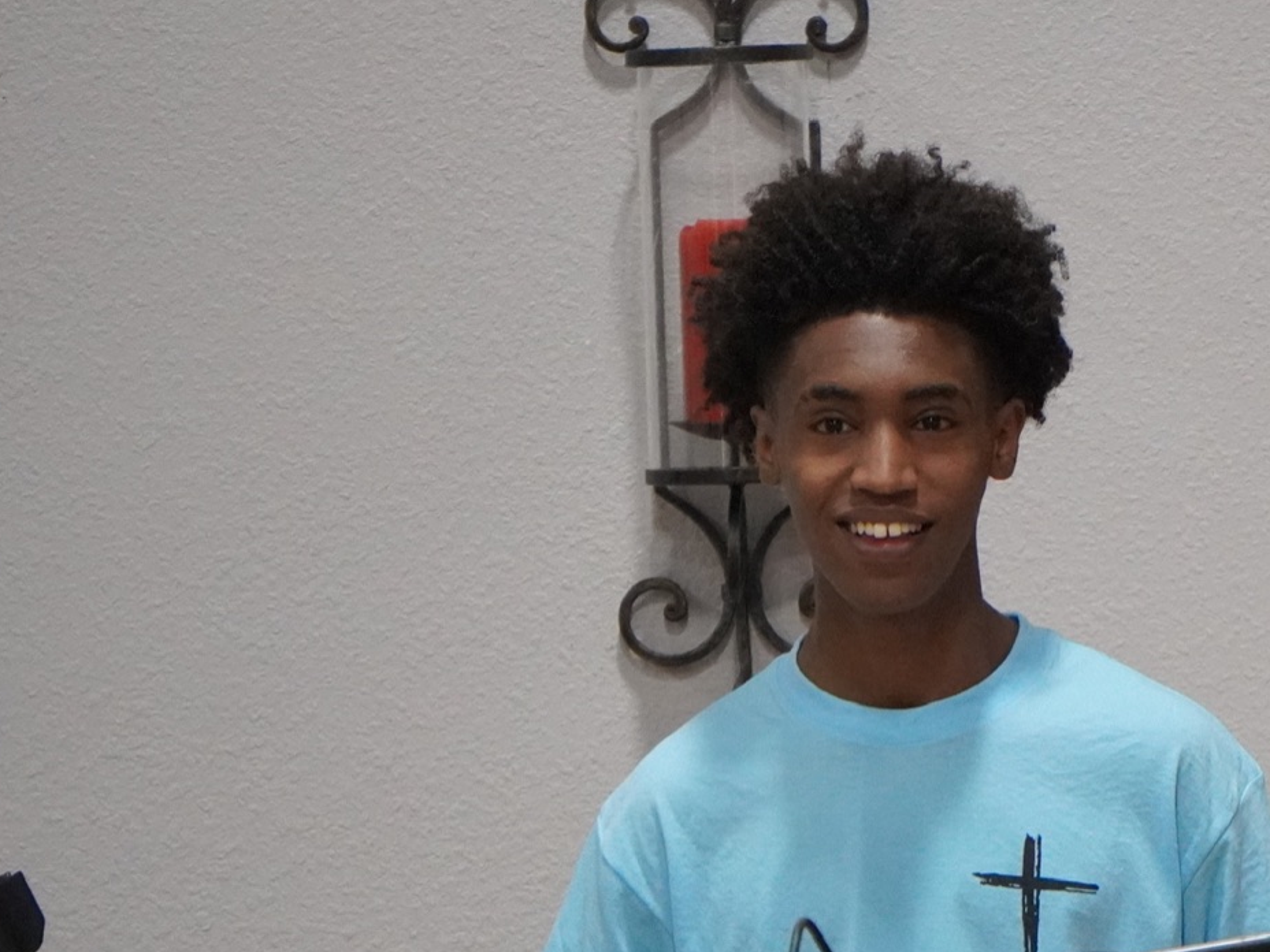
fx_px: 23957
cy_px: 687
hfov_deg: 3.0
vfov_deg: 2.3
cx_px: 1173
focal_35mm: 653
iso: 6400
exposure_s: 1/200
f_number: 6.3
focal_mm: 210
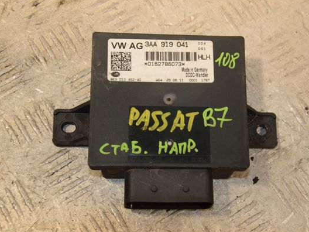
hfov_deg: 24.8
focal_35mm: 79
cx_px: 184
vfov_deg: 18.8
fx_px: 701
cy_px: 118
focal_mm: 45
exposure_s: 1/200
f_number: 6.3
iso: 800
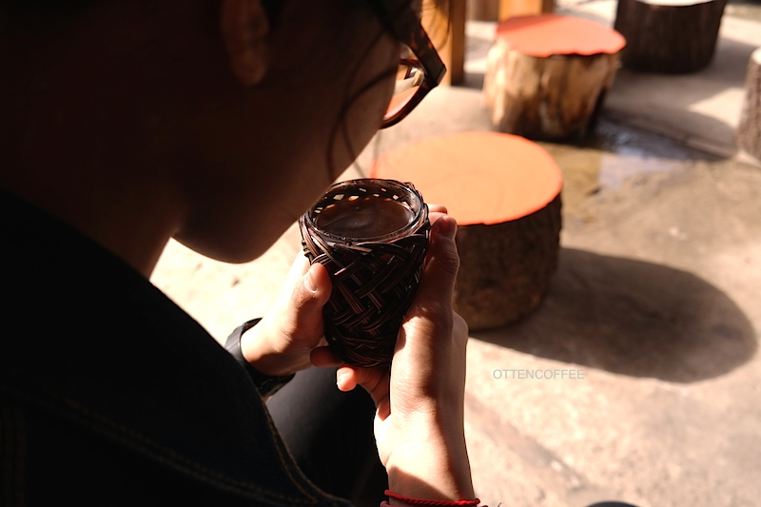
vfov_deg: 43.6
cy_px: 254
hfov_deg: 61.9
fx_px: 634
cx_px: 380
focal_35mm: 30
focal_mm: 20
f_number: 4
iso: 100
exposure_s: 1/100
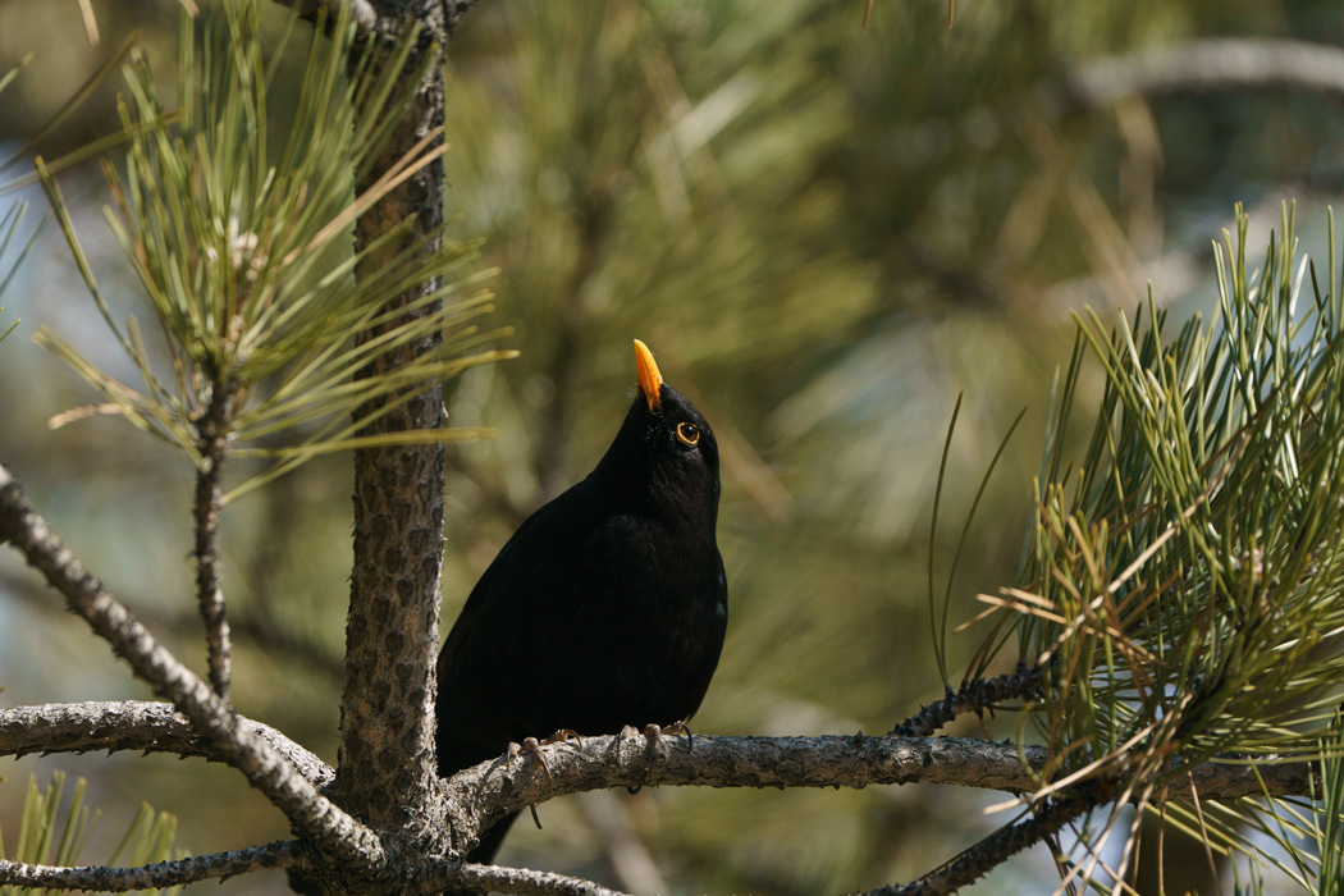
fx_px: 22398
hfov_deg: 3.4
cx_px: 672
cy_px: 448
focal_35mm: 600
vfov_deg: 2.3
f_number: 7.1
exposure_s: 1/2000
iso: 500
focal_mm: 600
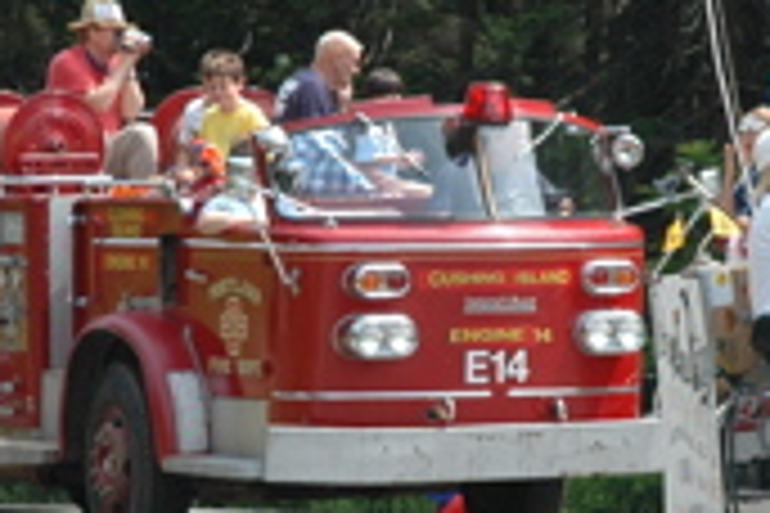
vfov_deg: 4.1
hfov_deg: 6.1
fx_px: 7207
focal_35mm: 337
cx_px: 617
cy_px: 308
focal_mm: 60
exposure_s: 1/200
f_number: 7.1
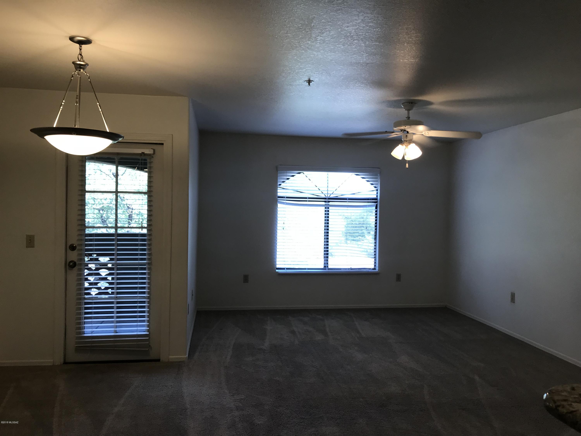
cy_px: 218
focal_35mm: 28
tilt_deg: -0.7
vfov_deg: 49.7
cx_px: 290
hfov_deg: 63.4
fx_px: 470
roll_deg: -1.2
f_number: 1.8
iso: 32
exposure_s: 1/60
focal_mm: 3.99
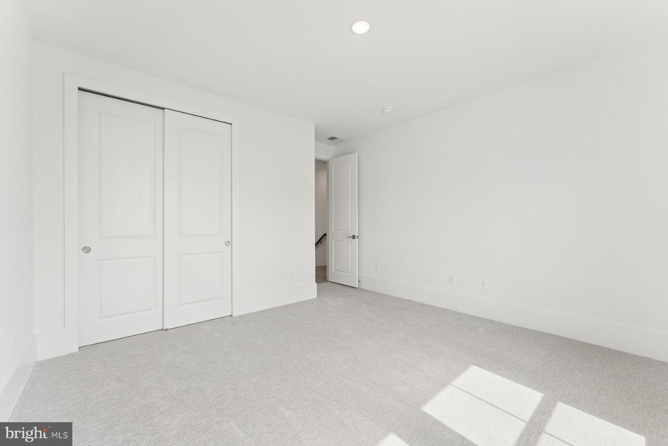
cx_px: 334
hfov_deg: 104.3
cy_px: 223
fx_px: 260
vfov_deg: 81.2
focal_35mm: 14
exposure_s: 1/400
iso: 640
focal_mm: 14
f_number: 8
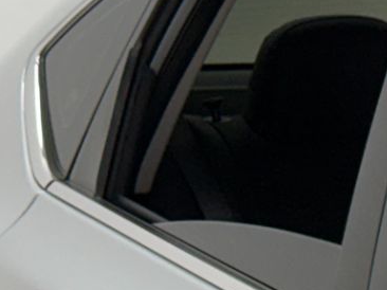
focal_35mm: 252
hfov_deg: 7.6
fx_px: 2815
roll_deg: -0.4
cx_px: 760
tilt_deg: -11.2
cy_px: 481
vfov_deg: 5.8
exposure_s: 1/120
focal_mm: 6.76
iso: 80
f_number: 1.78
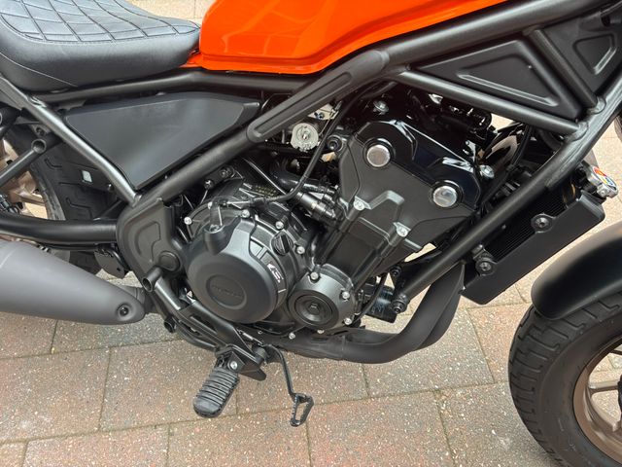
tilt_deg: -51.3
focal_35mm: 26
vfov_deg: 53.1
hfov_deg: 67.3
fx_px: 467
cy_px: 234
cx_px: 311
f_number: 1.6
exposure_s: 1/121
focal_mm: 5.96
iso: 80
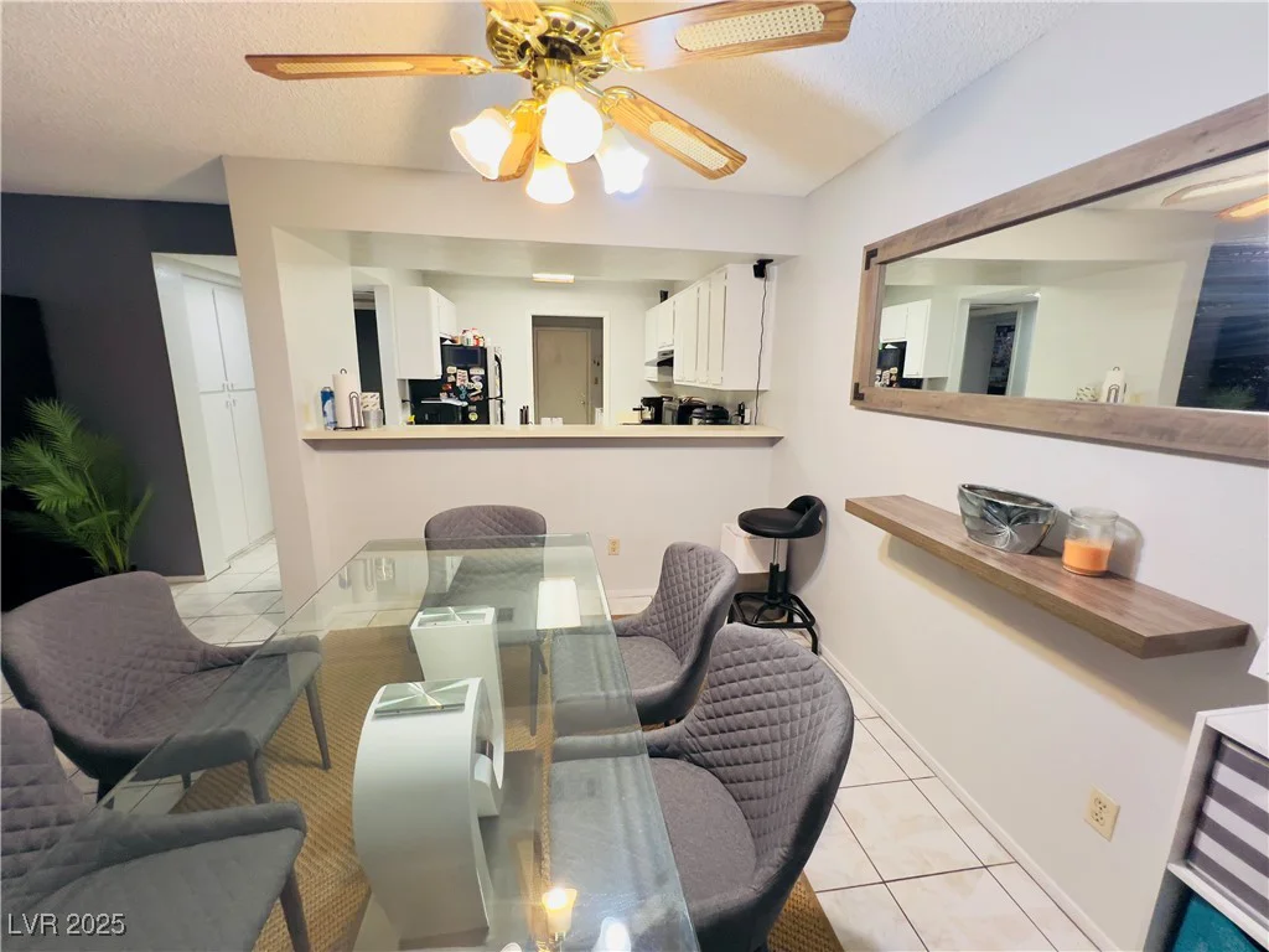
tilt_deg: -12.5
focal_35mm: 13
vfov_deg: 89.9
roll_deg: -1.1
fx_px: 477
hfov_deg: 106.2
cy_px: 476
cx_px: 634
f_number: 1.8
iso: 160
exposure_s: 1/60
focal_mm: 1.57
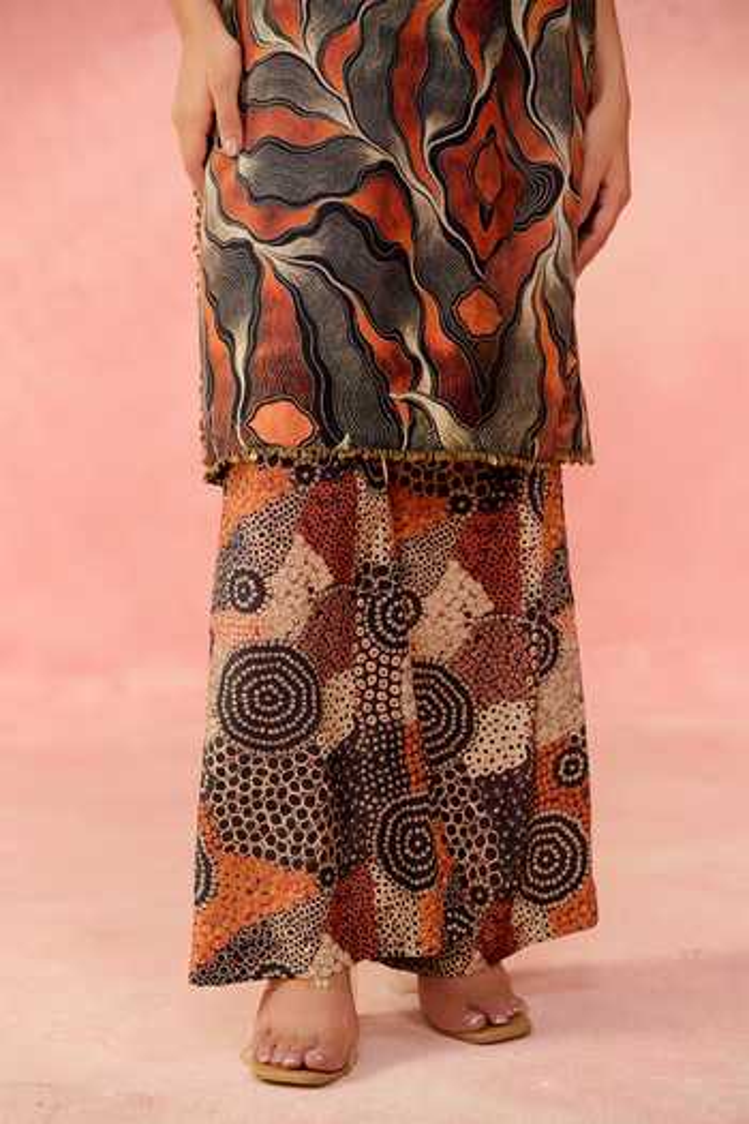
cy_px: 562
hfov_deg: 18.2
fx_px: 2340
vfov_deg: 27.0
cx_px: 374
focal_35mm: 75
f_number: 3.5
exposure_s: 1/160
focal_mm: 75
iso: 250
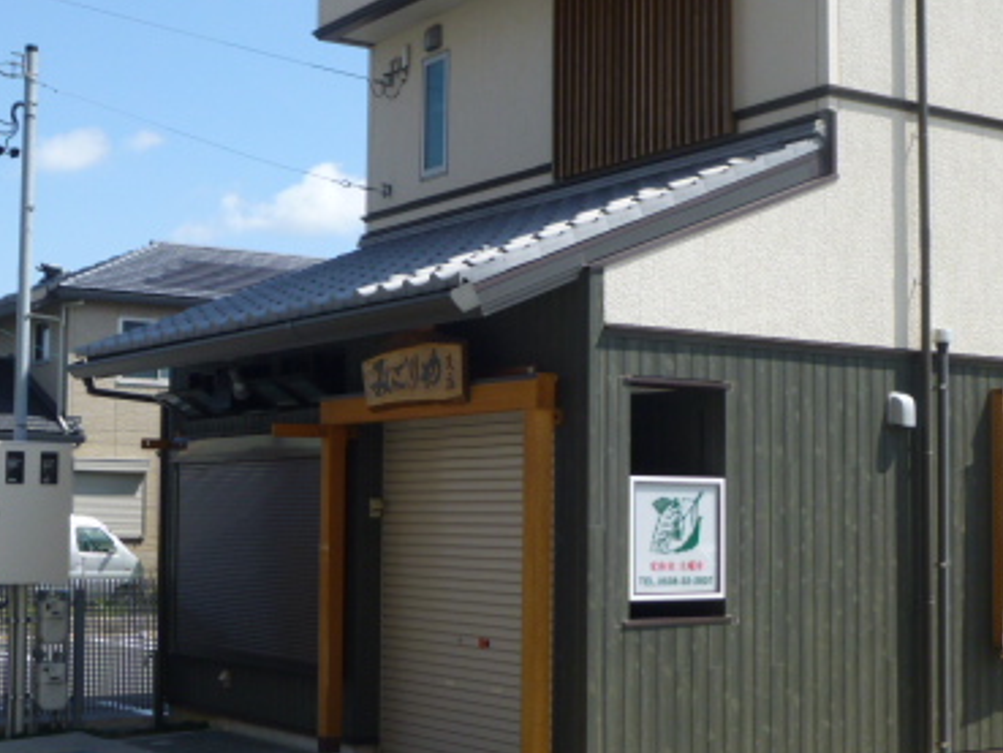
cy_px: 416
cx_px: 495
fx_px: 1710
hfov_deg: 32.7
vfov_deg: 24.8
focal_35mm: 59
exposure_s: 1/1000
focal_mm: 6
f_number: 3.5
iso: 100
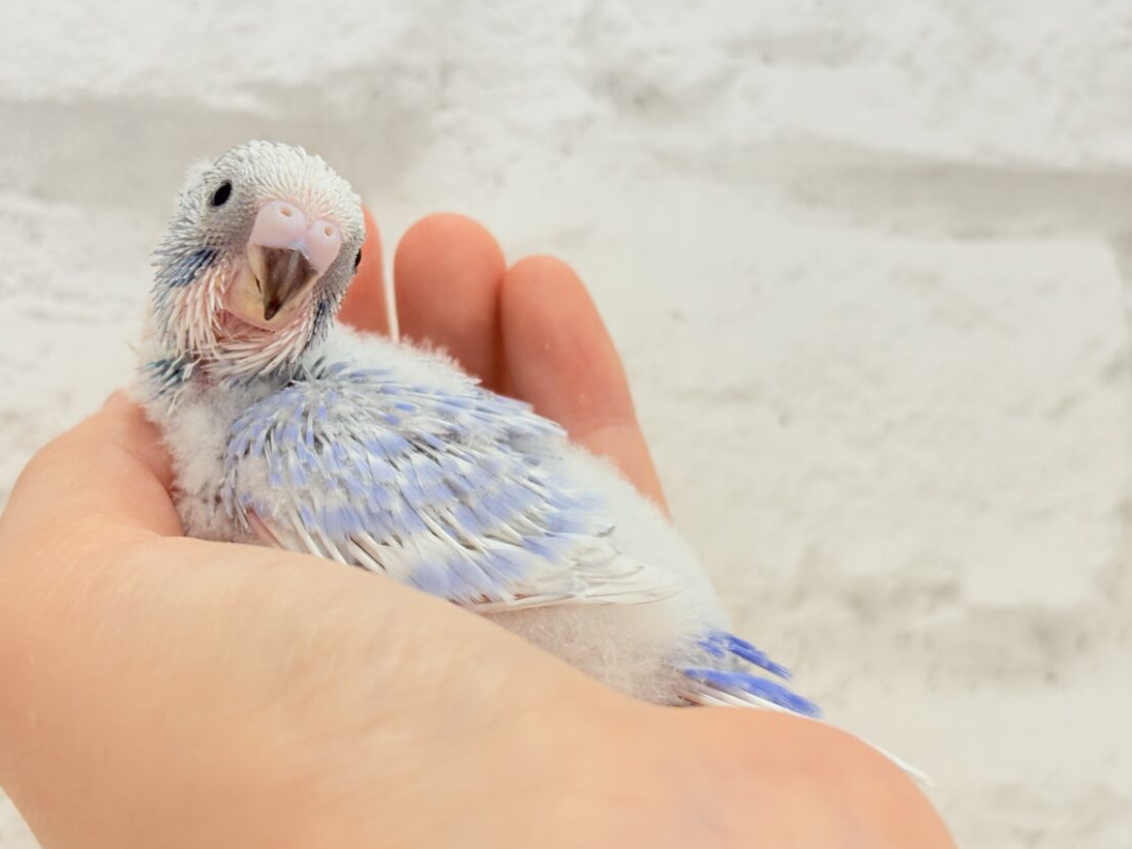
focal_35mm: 57
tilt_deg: -0.1
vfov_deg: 25.6
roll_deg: -1.2
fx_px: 1864
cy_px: 394
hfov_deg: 33.8
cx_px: 518
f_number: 1.6
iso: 64
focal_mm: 5.96
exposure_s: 1/100
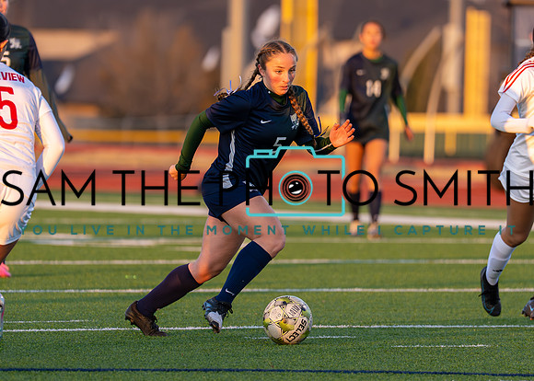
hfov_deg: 4.2
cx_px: 273
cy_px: 184
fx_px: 7320
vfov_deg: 3.0
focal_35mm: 483
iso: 400
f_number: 2.8
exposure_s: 1/1600
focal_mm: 200
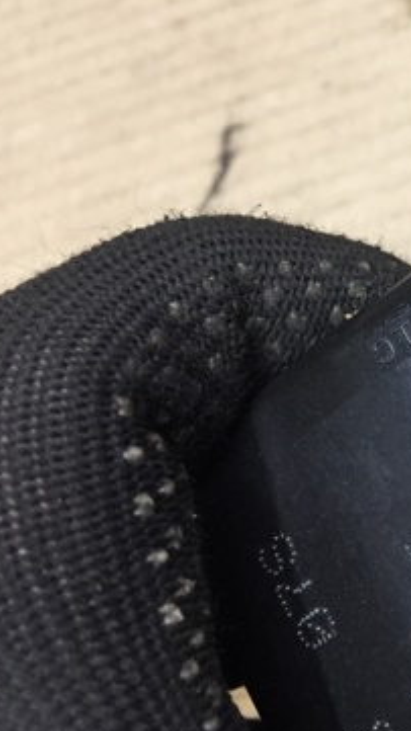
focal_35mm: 56
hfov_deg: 18.7
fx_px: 1085
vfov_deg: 37.2
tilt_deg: -60.9
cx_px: 634
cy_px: 320
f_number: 2.2
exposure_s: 1/33
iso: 80
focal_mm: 4.15
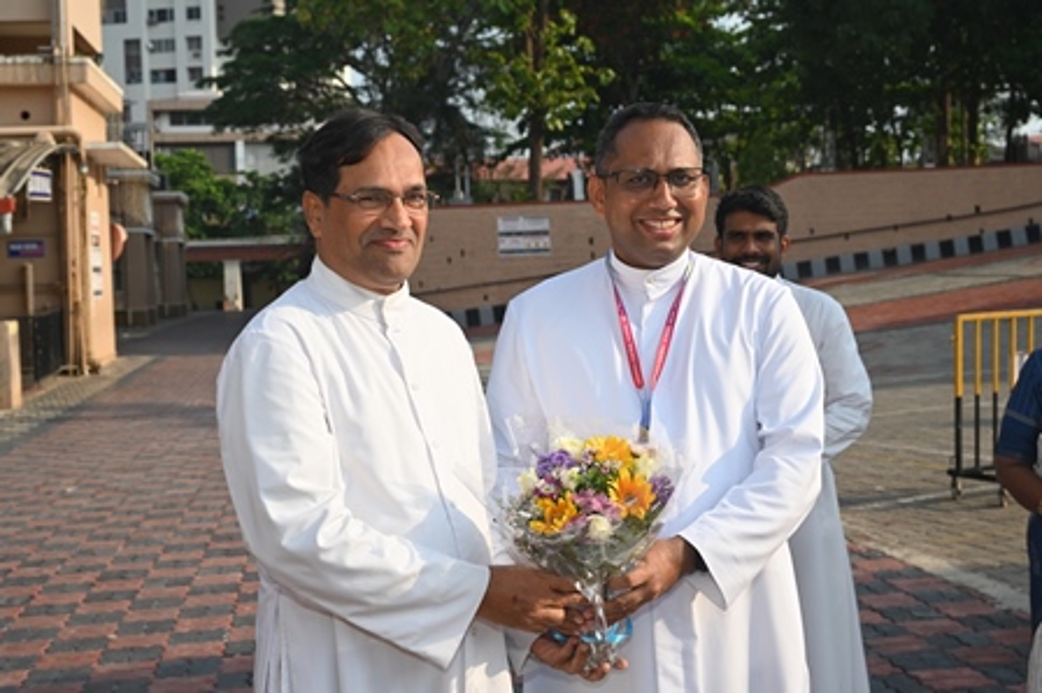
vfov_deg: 28.0
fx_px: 1388
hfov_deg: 41.1
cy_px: 346
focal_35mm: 48
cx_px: 521
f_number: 8
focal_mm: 48
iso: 100
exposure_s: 1/200
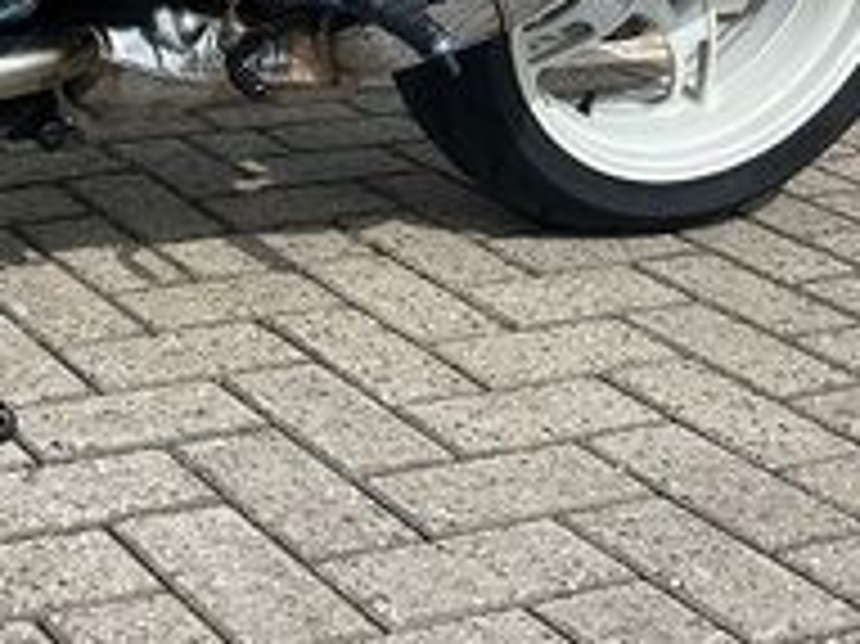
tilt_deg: -5.0
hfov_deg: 21.4
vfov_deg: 15.8
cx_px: -72
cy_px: -266
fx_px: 2160
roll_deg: -0.2
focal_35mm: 87
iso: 50
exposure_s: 1/2513
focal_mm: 5.7
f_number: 1.5
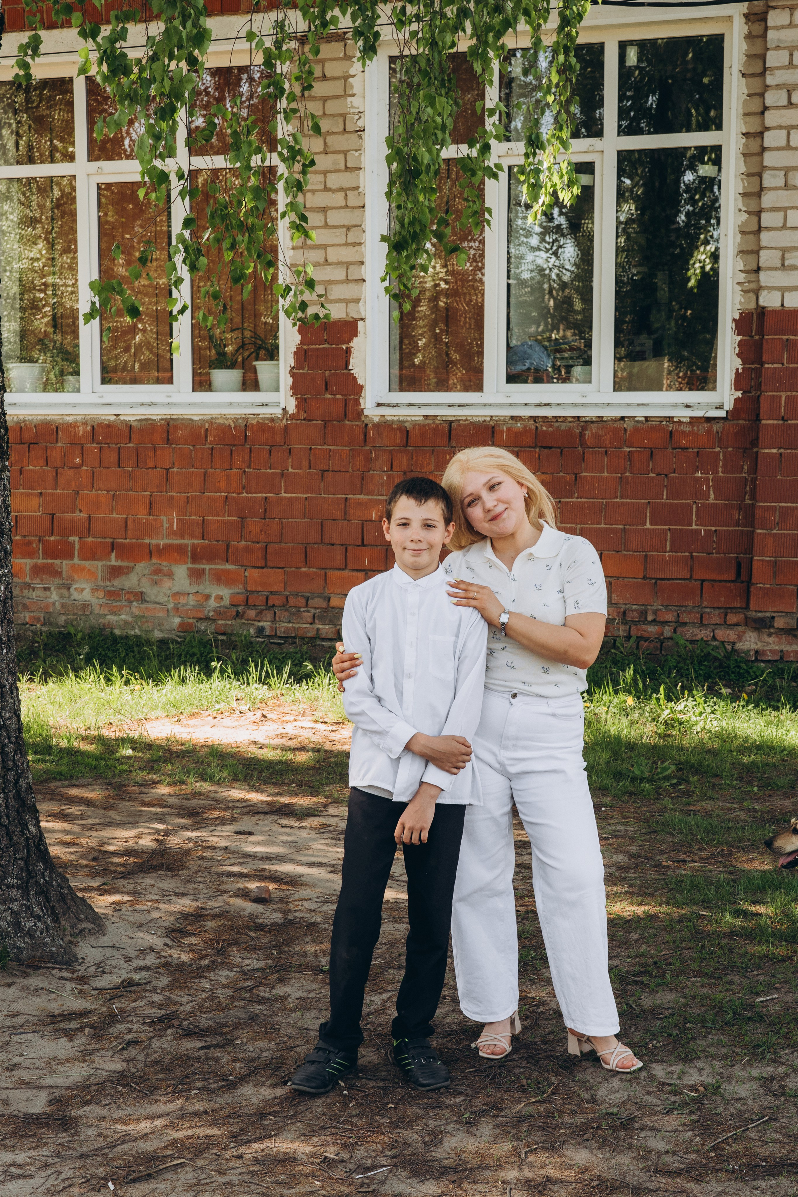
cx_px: 399
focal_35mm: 51
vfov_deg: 38.9
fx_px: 1696
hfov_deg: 26.5
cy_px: 598
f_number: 6.3
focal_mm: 34
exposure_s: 1/250
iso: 500
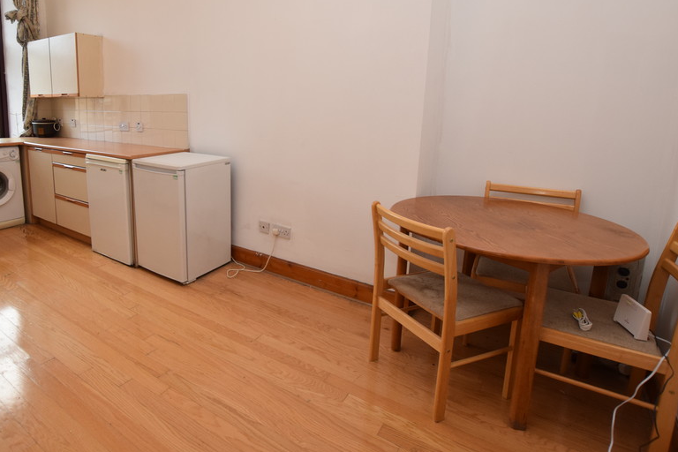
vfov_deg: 61.1
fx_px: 377
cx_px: 239
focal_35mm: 20
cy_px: 171
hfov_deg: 81.8
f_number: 5.6
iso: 640
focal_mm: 10
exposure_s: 1/125
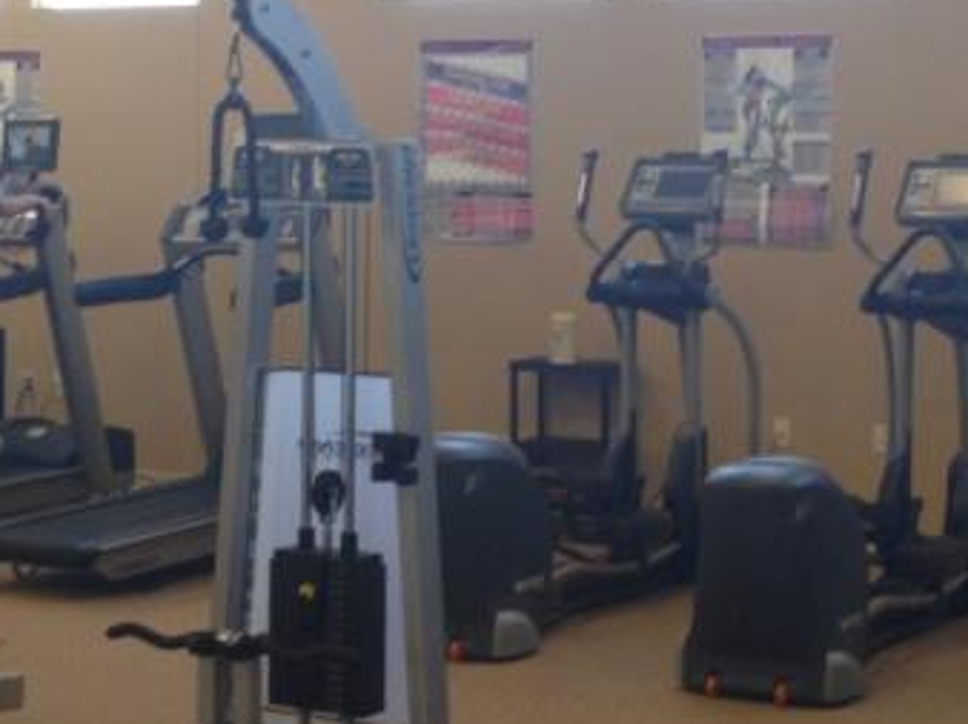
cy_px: 169
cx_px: 384
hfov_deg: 19.6
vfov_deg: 14.7
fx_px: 2794
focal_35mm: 100
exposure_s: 1/24
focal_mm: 4.12
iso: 50
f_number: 2.4
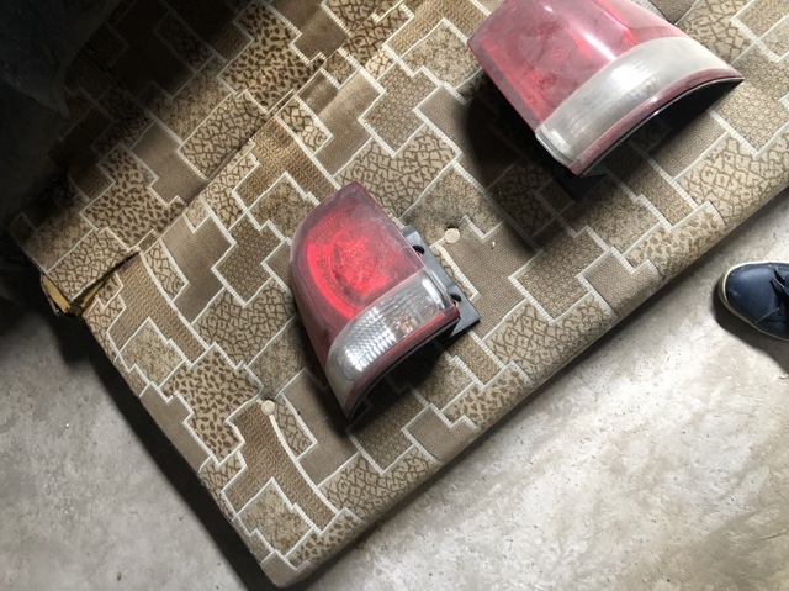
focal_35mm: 28
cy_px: 296
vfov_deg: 49.7
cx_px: 394
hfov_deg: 63.5
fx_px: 638
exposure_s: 1/15
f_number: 1.8
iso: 80
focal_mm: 3.99
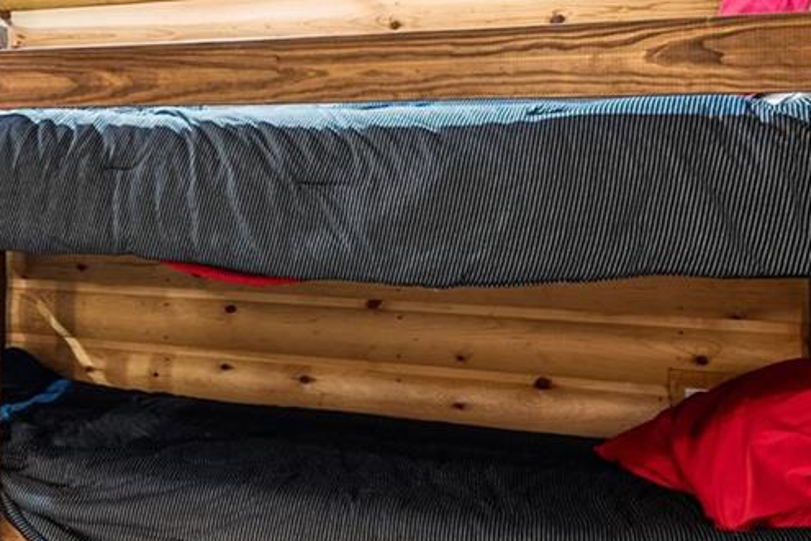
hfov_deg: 29.9
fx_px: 1239
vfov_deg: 24.4
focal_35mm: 55
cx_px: -208
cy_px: 155
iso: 200
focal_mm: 17
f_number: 8
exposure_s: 5
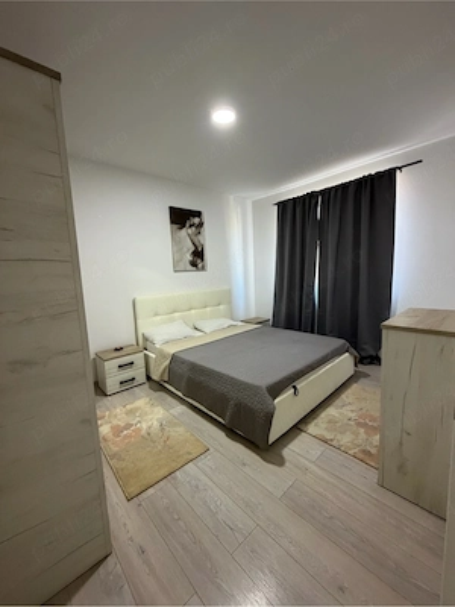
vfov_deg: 102.1
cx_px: 228
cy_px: 304
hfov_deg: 85.7
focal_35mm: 14
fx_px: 245
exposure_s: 1/50
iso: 400
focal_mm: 2.22
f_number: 2.2
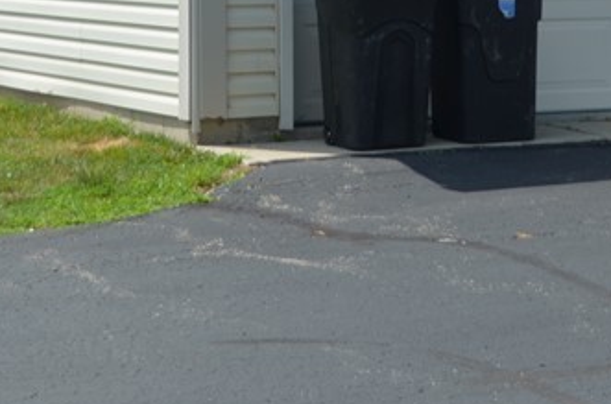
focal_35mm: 148
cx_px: 370
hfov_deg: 13.9
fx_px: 2506
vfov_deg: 9.0
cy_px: -174
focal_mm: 30
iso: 100
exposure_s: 1/800
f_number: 4.5
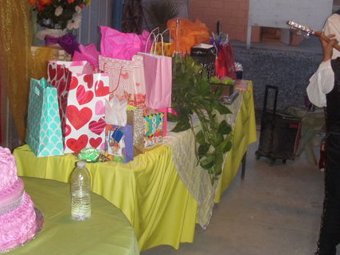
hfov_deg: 33.7
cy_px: 75
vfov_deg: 25.4
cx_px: 193
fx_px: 560
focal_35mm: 57
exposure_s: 1/30
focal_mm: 6.7
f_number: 3.5
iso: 250
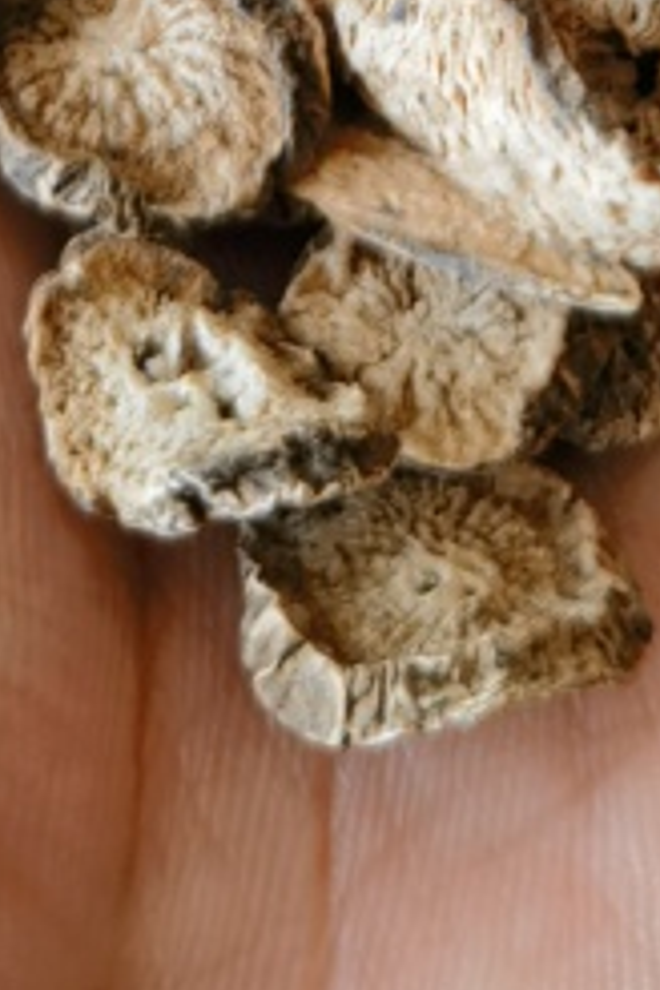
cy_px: -702
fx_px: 3355
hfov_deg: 11.2
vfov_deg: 14.9
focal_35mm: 122
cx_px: 338
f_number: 1.9
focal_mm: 6.67
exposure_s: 1/100
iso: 125
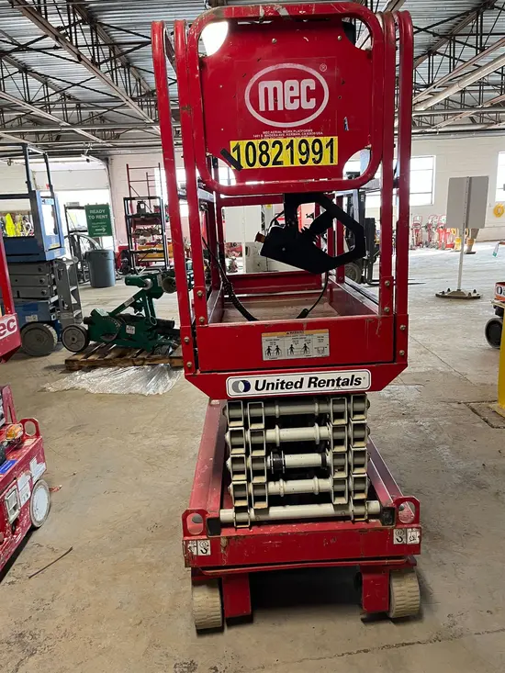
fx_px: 506
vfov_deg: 67.3
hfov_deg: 53.1
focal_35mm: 26
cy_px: 336
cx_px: 252
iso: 125
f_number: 1.6
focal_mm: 5.1
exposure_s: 1/60
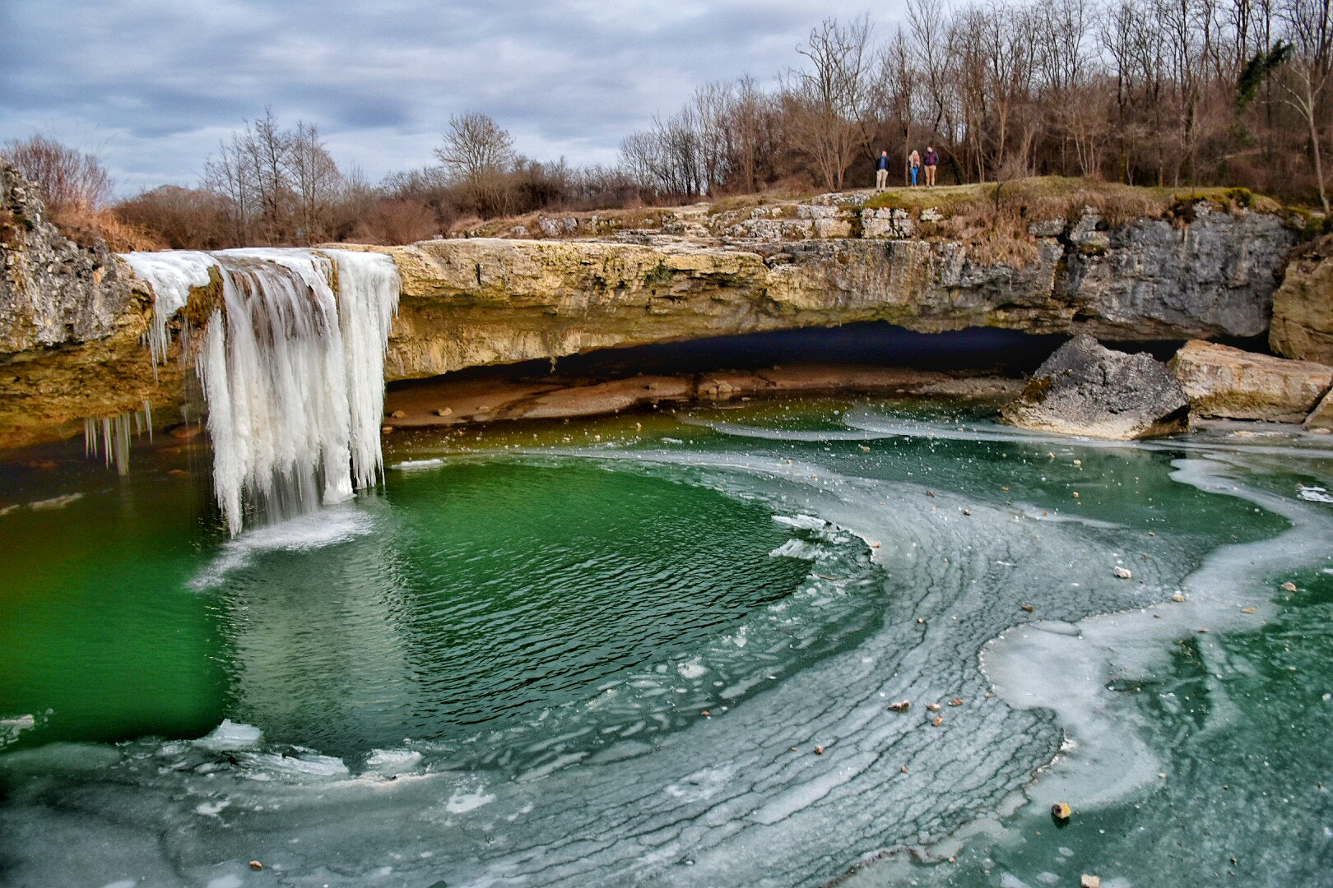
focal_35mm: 26
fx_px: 944
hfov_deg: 70.4
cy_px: 444
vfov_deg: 50.4
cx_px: 666
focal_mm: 17
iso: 640
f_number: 2.8
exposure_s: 1/8
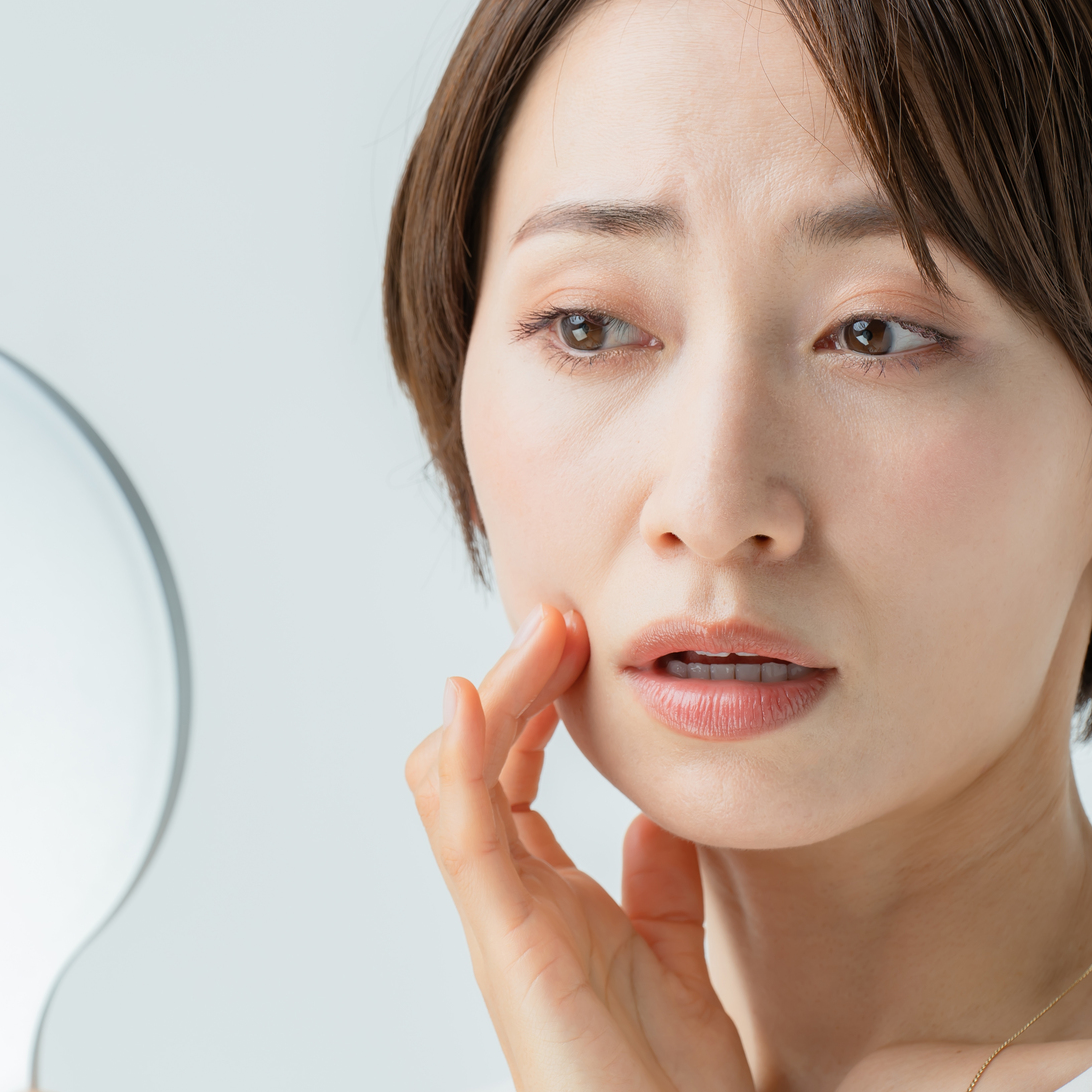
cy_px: 460
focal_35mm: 246
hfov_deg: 7.1
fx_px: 8780
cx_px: 478
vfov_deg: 7.1
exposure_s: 1/125
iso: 100
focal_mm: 158
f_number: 8
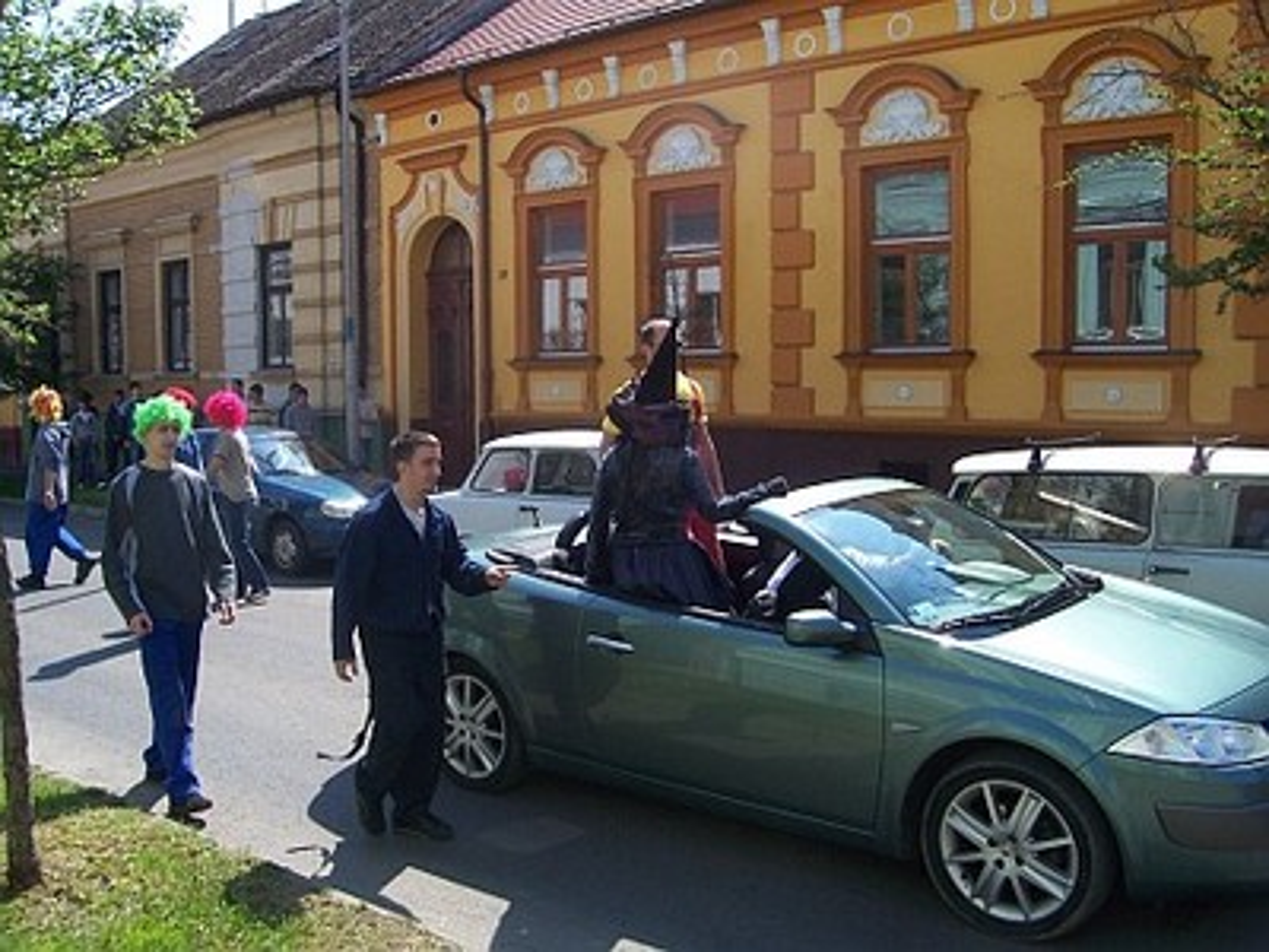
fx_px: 1246
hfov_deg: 54.0
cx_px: 634
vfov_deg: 41.8
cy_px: 476
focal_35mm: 34
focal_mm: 5.6
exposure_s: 1/250
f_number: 5.6
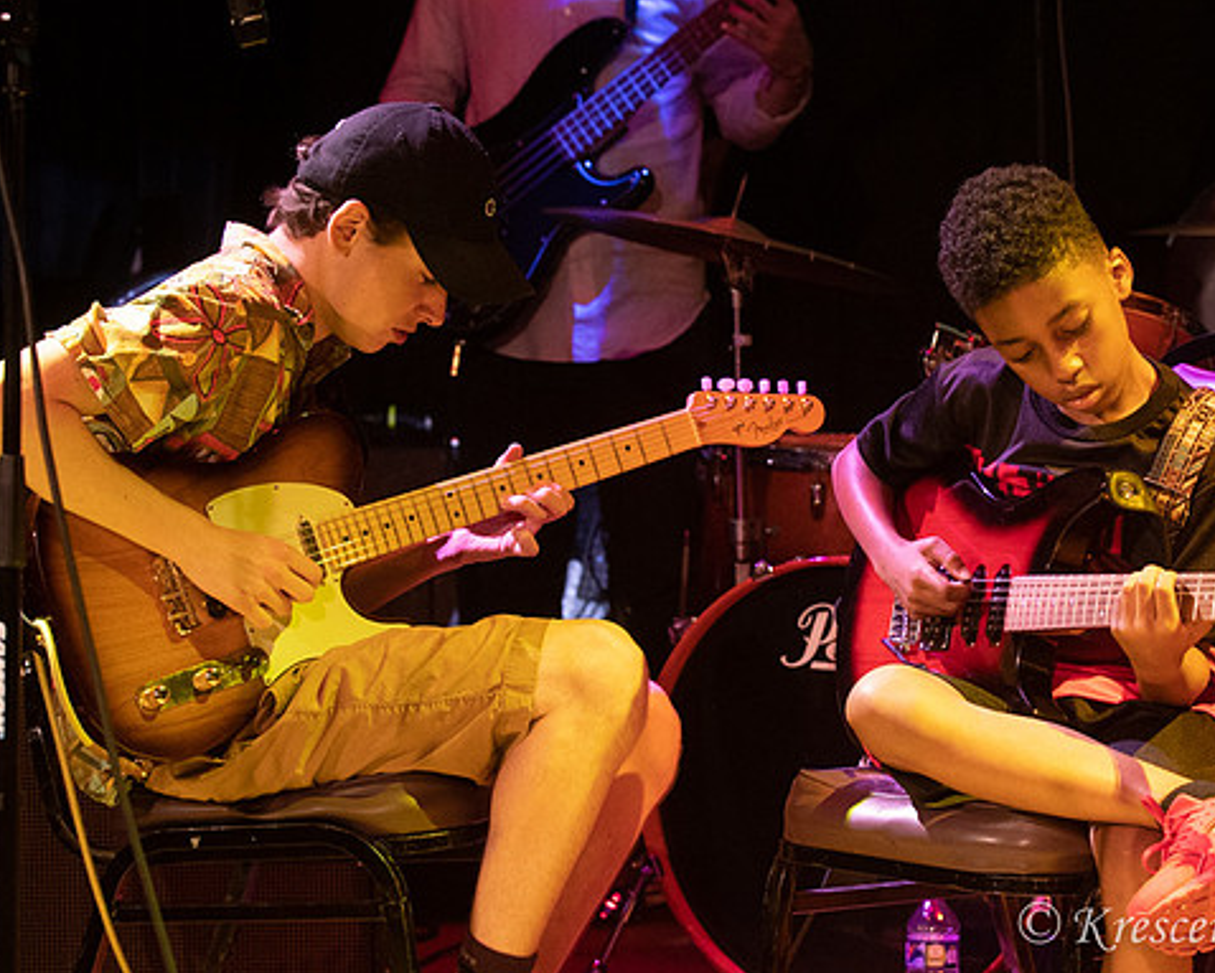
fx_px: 4750
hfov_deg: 14.6
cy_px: 470
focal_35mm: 132
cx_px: 794
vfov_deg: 11.7
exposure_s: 1/200
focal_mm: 70
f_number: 4
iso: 3200
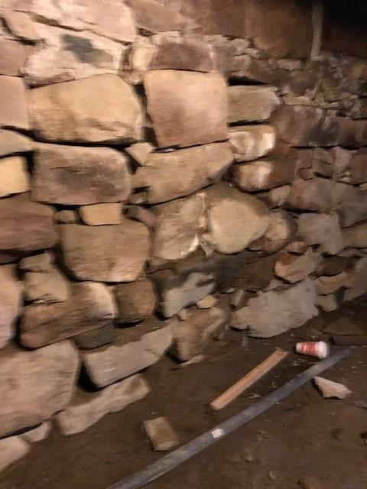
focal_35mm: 28
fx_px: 396
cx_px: 184
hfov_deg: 49.7
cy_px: 244
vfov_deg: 63.4
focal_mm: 3.99
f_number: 1.8
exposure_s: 1/4
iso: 125
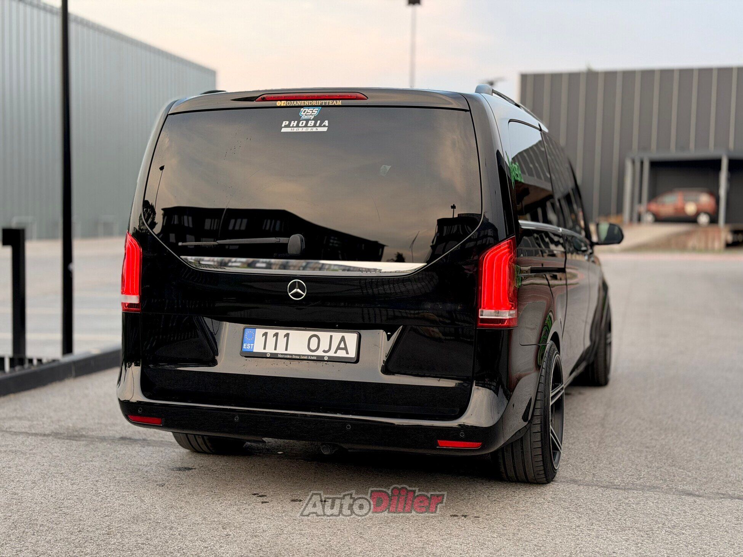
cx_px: 372
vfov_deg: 30.3
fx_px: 1030
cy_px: 278
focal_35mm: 48
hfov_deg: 39.7
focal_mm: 6.76
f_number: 1.78
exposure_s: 1/197
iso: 160
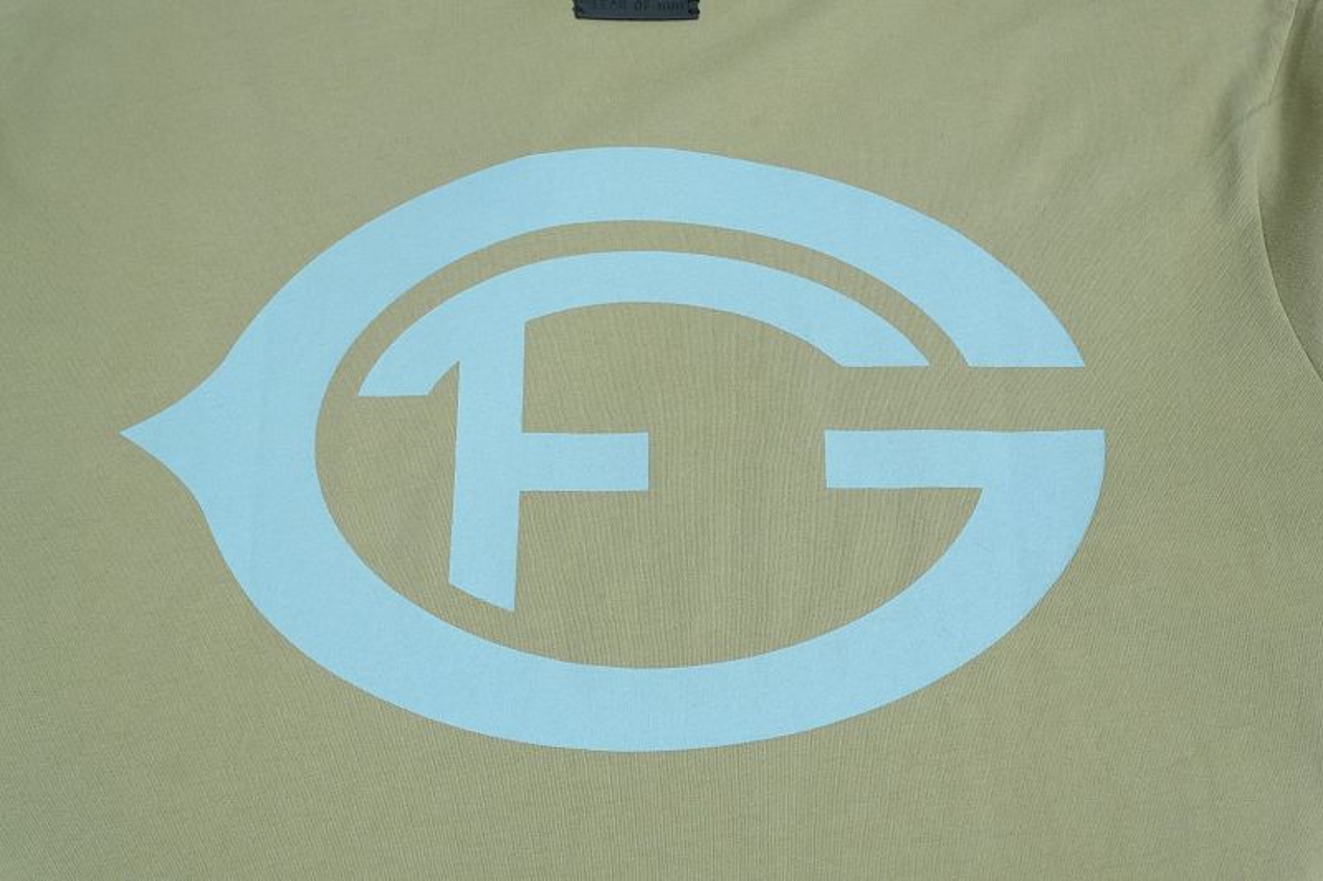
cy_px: 440
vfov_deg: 26.5
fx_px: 1874
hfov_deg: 38.9
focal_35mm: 51
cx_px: 662
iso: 1000
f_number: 8
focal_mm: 34
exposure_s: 1/160
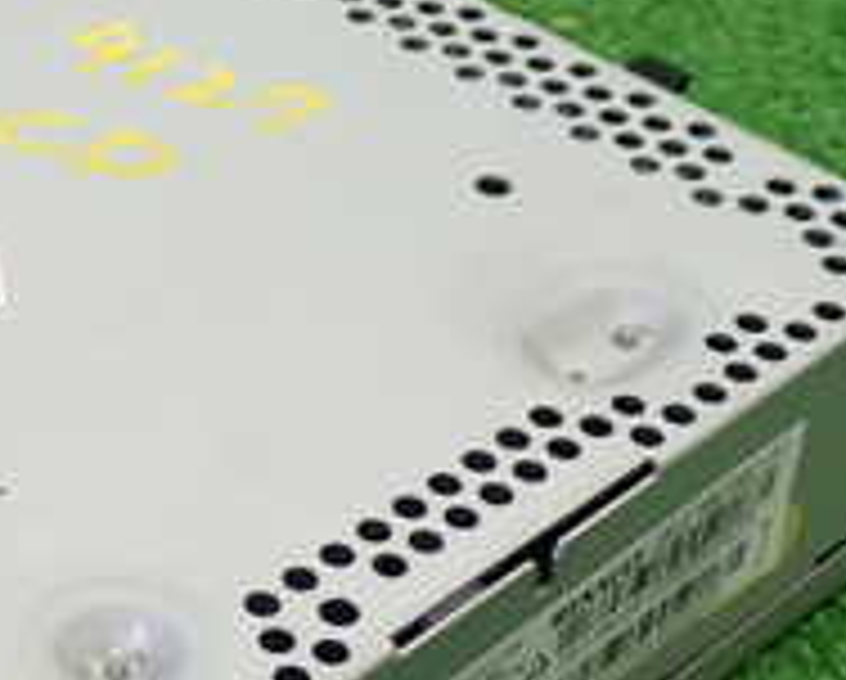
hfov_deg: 16.8
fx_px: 2809
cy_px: 437
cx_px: 0
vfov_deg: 13.8
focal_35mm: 112
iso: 200
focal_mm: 6.37
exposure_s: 1/50
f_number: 2.5
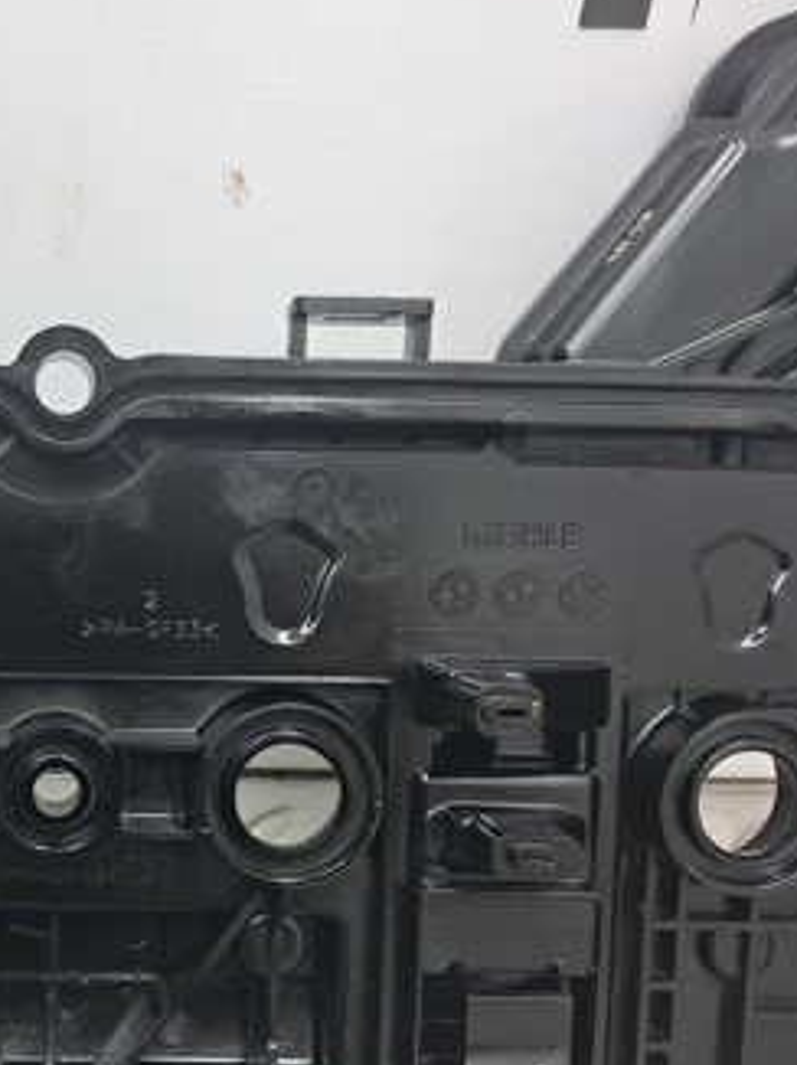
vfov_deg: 36.0
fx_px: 1629
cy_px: 678
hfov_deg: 26.6
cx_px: 88
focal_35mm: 53
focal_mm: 4
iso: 320
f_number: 1.8
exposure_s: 1/50
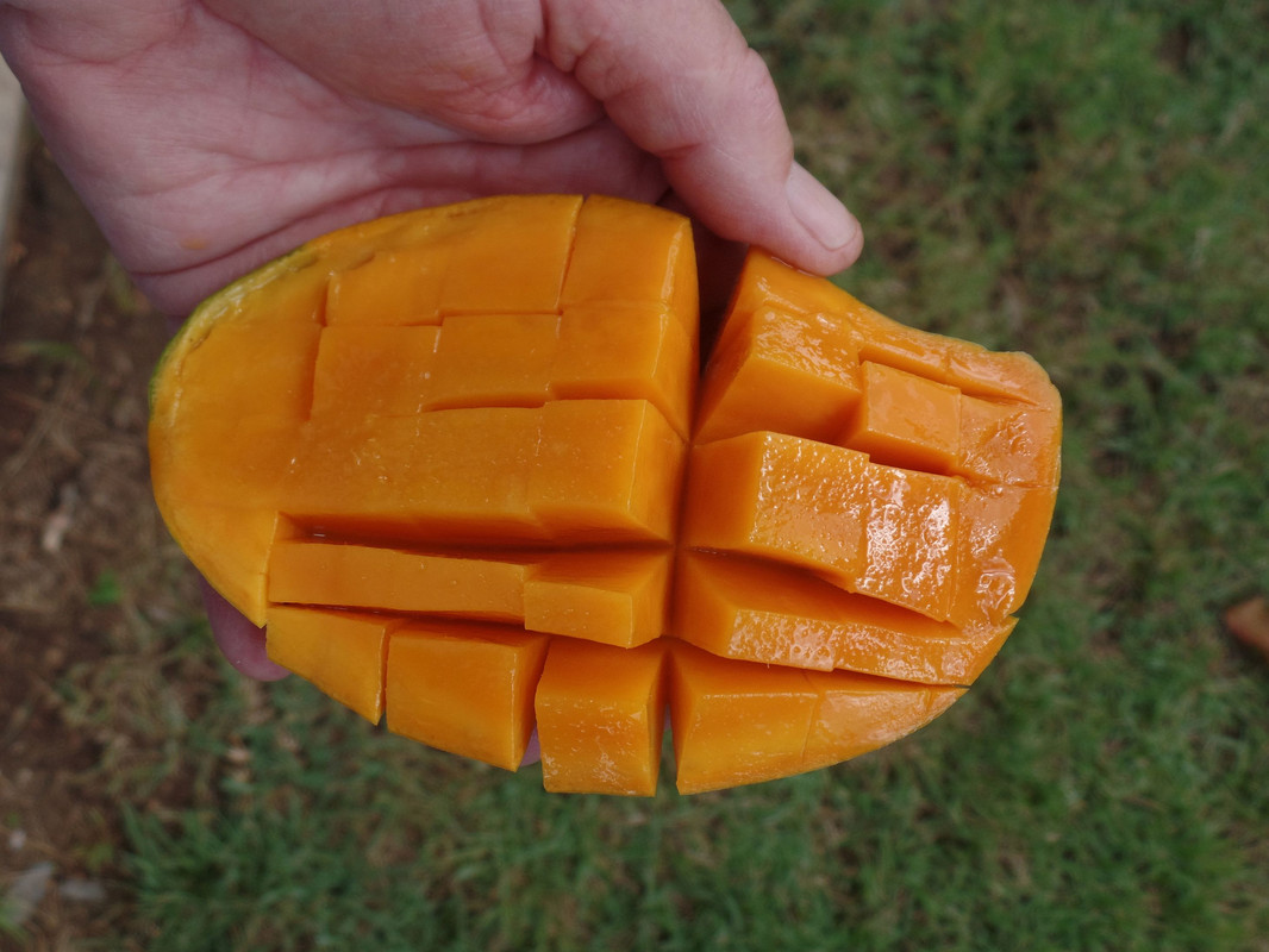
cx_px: 634
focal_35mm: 52
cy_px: 476
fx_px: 1907
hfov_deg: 36.8
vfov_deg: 28.0
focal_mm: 9.2
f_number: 3.4
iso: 80
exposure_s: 1/250
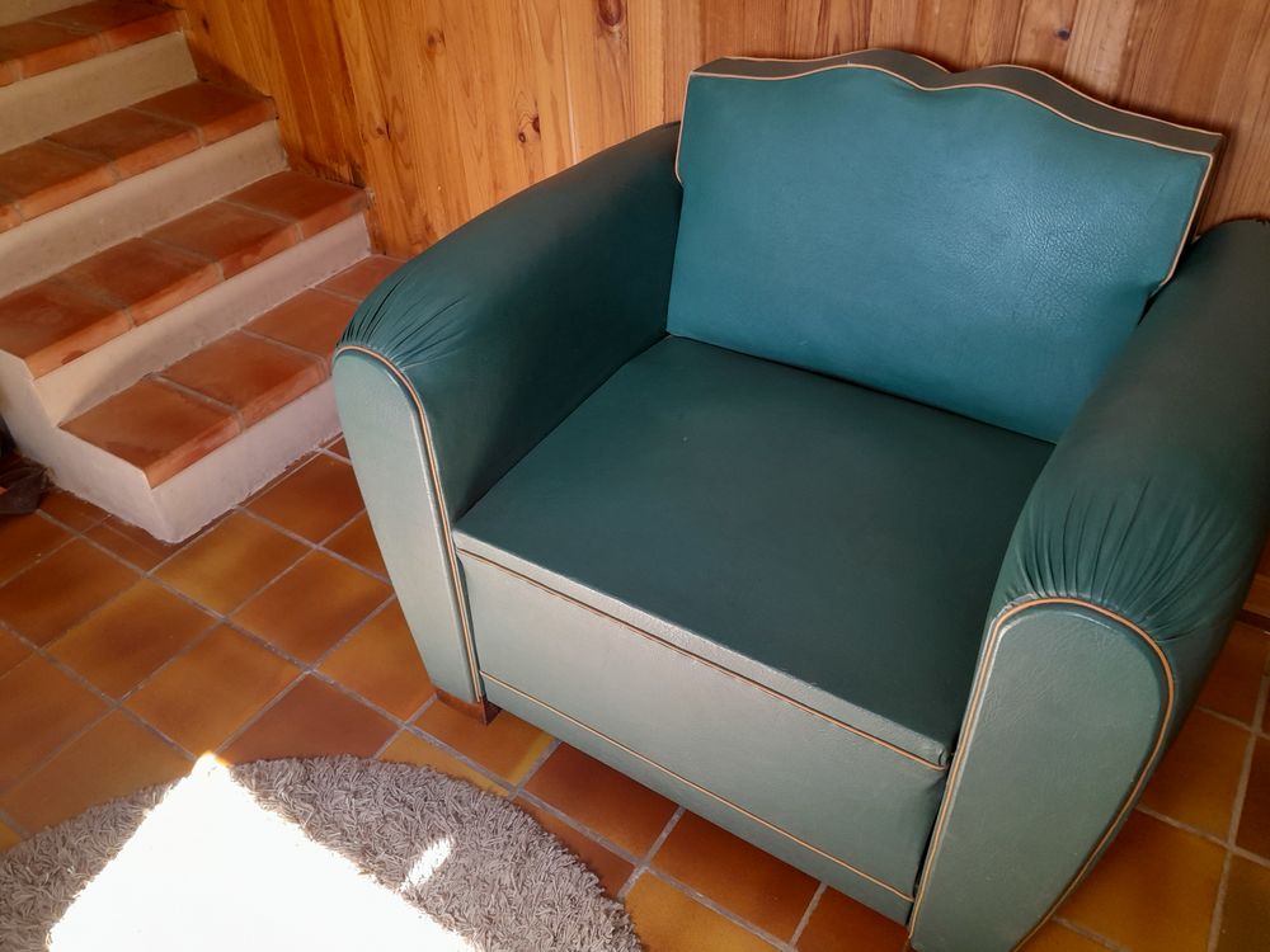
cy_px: 476
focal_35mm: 27
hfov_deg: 65.3
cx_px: 635
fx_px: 991
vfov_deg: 51.4
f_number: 1.8
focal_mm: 4
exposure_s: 1/50
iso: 200
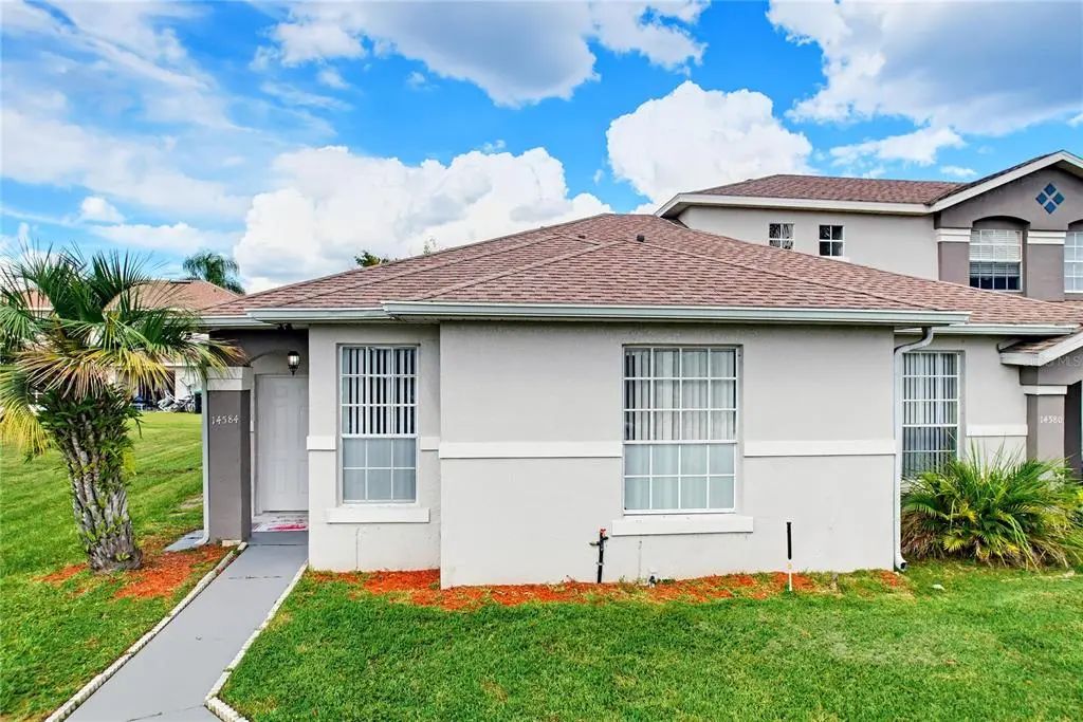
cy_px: 361
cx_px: 542
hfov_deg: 78.6
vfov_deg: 57.2
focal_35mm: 22
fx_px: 662
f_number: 2.8
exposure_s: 1/640
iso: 100
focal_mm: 8.4
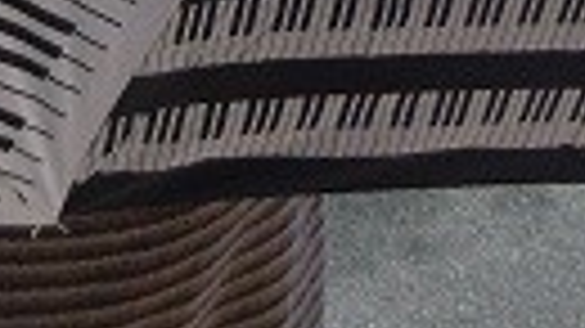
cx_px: -27
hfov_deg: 16.6
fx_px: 1954
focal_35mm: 126
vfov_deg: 8.8
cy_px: -429
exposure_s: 1/200
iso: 100
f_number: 3.5
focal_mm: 5.4
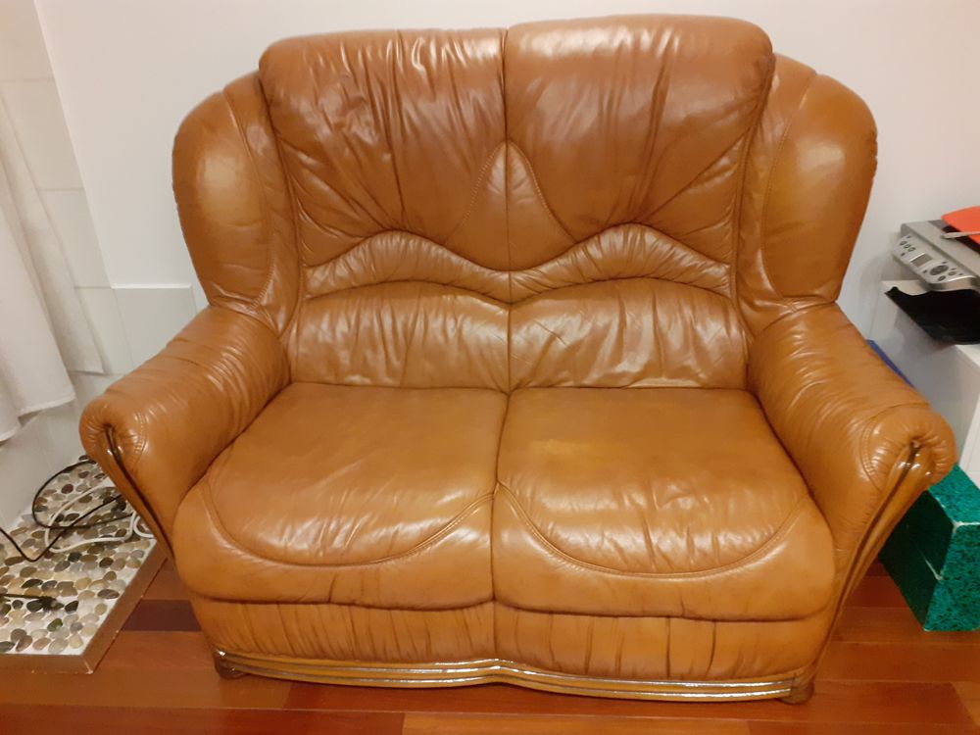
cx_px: 490
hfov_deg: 65.3
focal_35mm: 27
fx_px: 764
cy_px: 368
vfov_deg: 51.4
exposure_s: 1/25
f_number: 1.9
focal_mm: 3.6
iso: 500
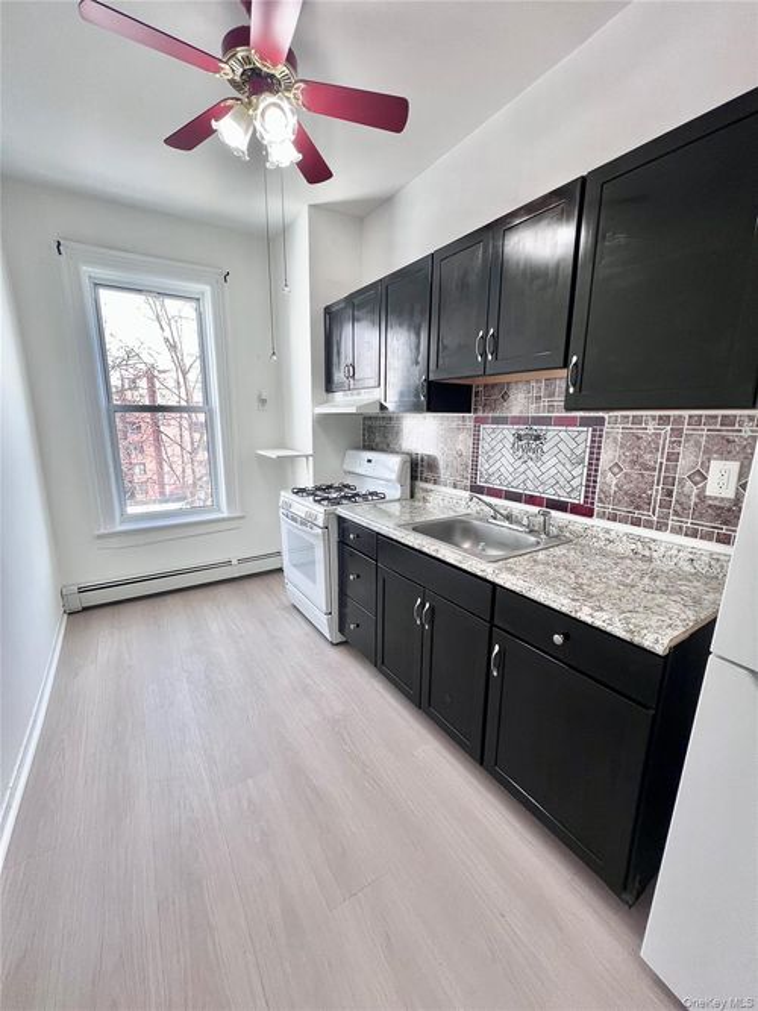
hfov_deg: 89.9
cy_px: 506
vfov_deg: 106.2
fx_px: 380
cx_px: 379
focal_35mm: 13
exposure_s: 1/120
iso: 100
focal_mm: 1.57
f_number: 1.8
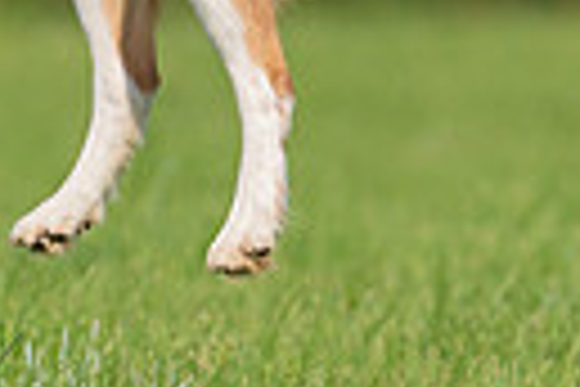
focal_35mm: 1531
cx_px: 432
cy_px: -178
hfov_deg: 1.3
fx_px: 24664
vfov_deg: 0.9
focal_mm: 341
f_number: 6.3
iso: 640
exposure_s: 1/4000
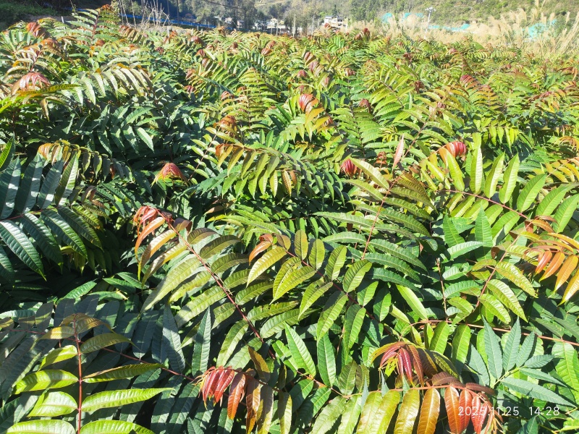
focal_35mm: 24
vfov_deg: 56.8
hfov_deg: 71.6
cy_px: 217
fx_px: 401
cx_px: 290
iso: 50
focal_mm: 6.92
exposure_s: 1/899
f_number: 1.9
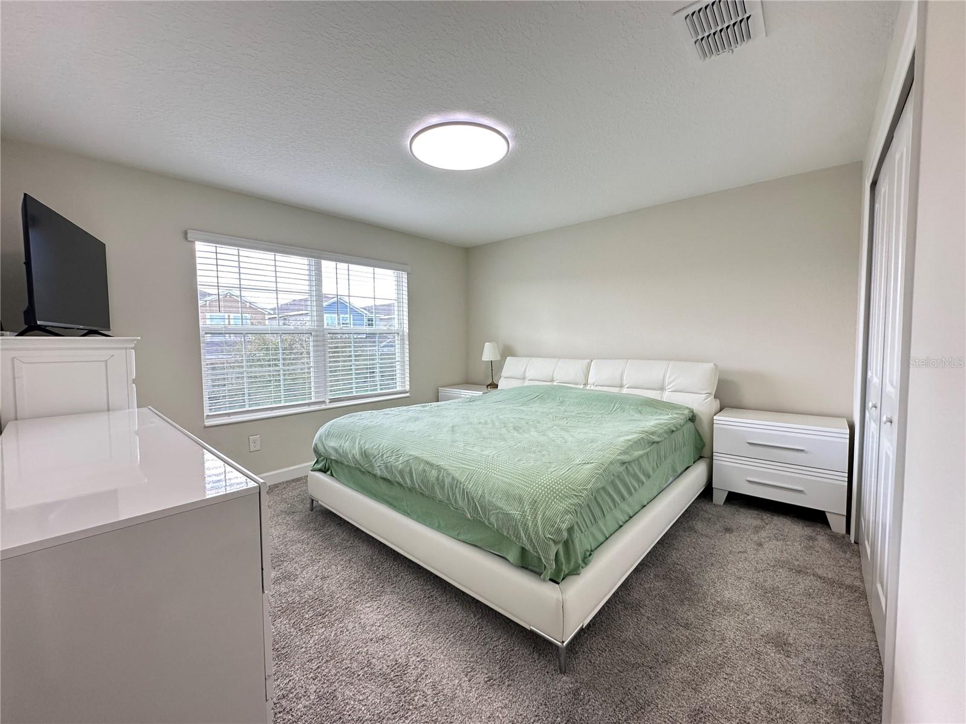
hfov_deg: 102.1
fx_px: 391
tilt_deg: -3.3
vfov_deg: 85.7
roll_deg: +0.8
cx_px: 483
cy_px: 362
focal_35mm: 14
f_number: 2.2
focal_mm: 2.22
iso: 160
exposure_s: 1/120
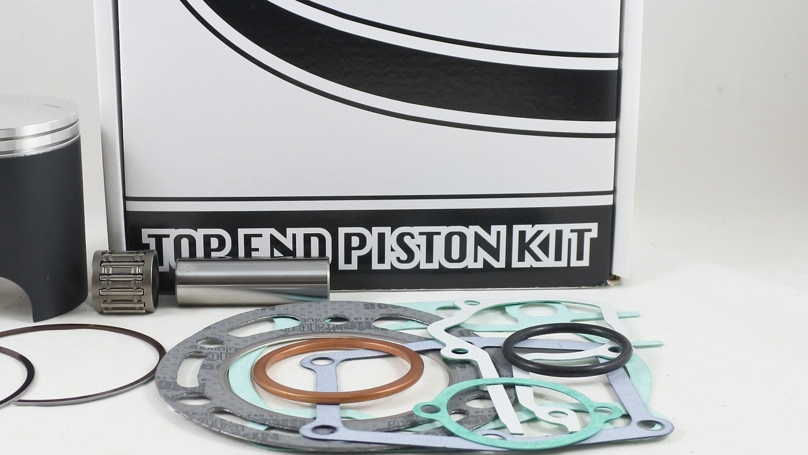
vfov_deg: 27.0
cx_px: 267
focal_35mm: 44
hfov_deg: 45.7
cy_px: 162
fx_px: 943
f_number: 3.8
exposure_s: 1/125
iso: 400
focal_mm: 11.8
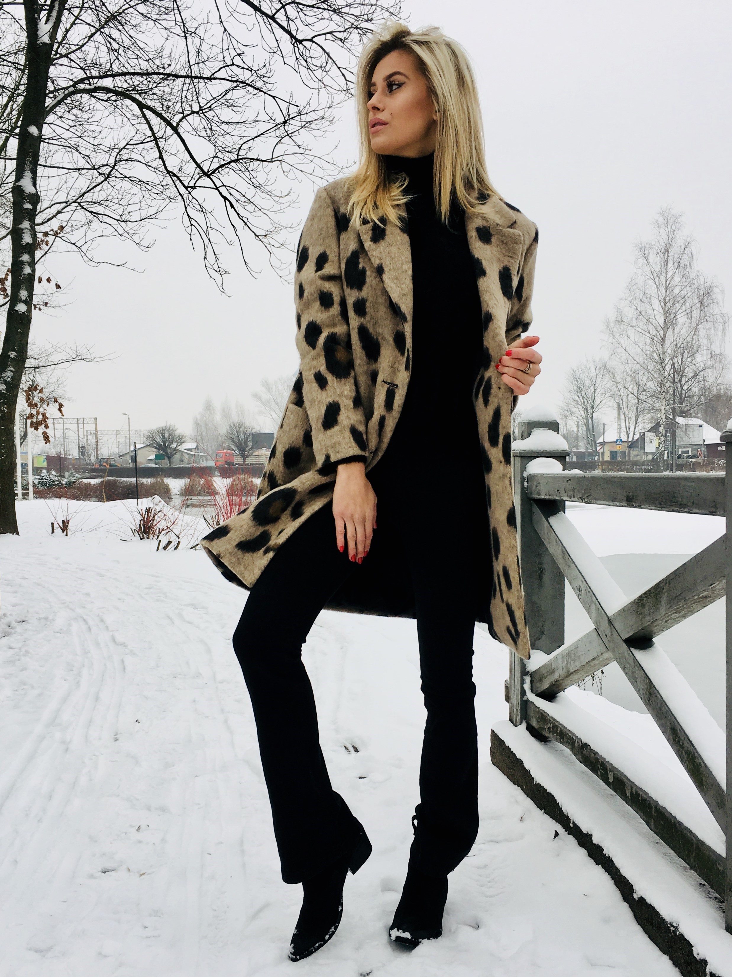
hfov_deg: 48.2
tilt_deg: -3.2
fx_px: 818
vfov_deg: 61.7
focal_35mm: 29
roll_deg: -2.3
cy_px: 488
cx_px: 366
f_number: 2.2
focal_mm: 4.15
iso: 25
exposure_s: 1/260
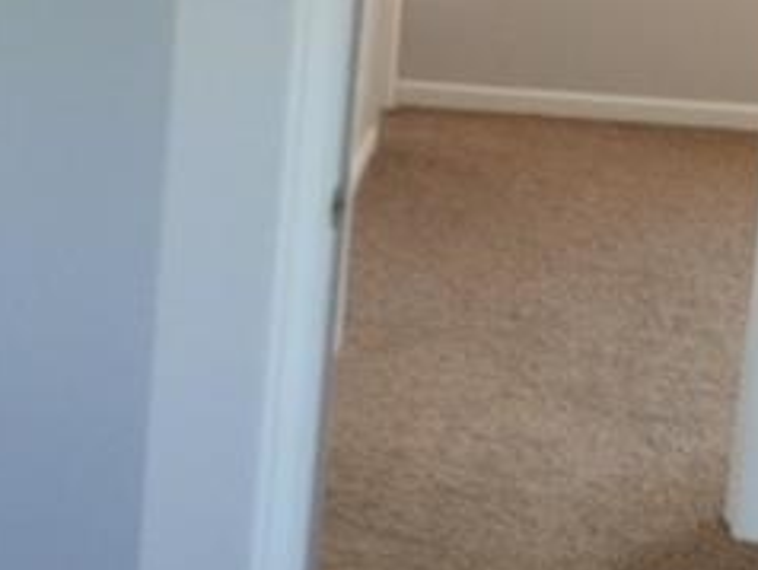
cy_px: 151
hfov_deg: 15.4
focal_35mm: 106
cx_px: -682
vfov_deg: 13.9
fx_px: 2328
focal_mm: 11
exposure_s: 1/125
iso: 800
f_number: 3.5
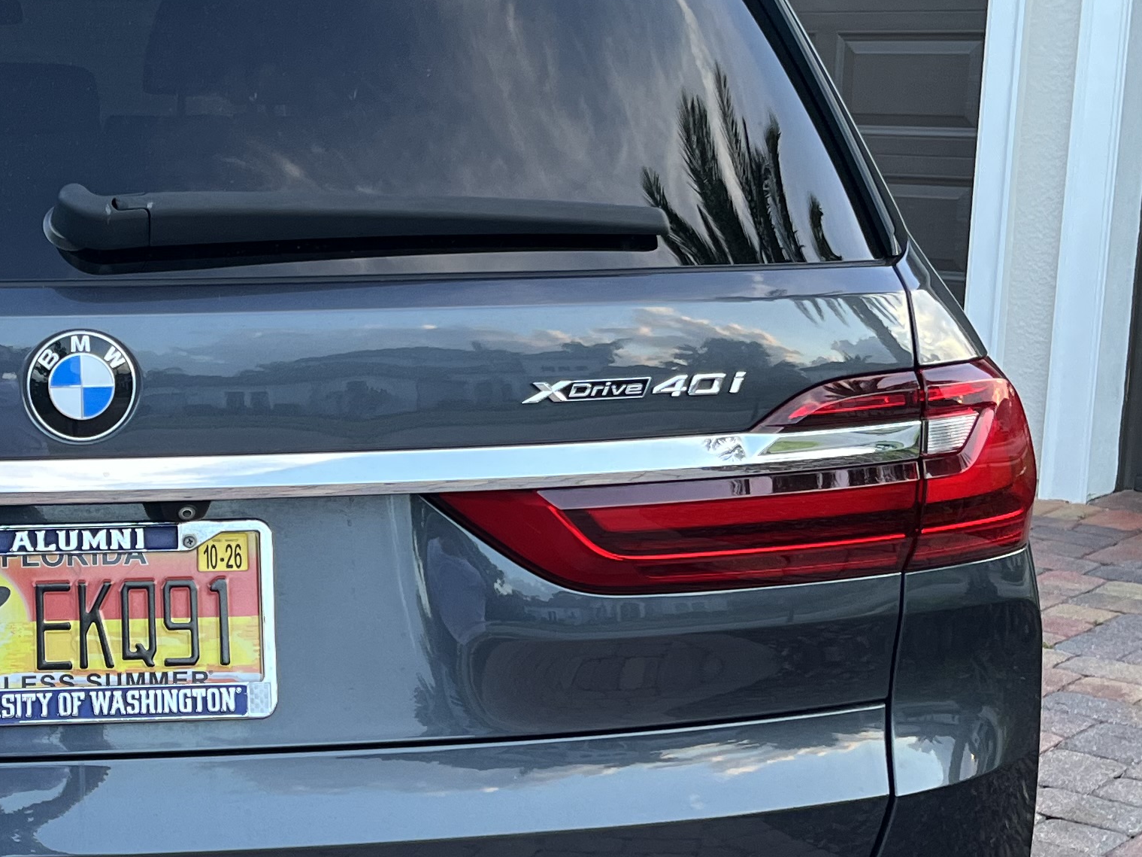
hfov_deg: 26.9
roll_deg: +0.0
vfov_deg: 21.3
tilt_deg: -11.7
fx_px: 2276
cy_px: 515
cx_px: 54
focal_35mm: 69
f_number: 1.6
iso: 125
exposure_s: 1/121
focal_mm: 5.1
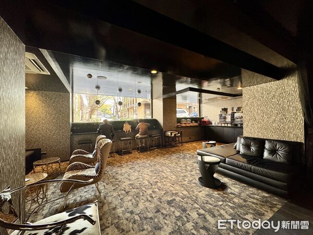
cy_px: 118
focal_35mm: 14
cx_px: 156
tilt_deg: +1.1
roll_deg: +0.6
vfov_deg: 85.7
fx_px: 127
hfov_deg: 102.1
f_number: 2.2
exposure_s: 1/50
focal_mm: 2.22
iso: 160
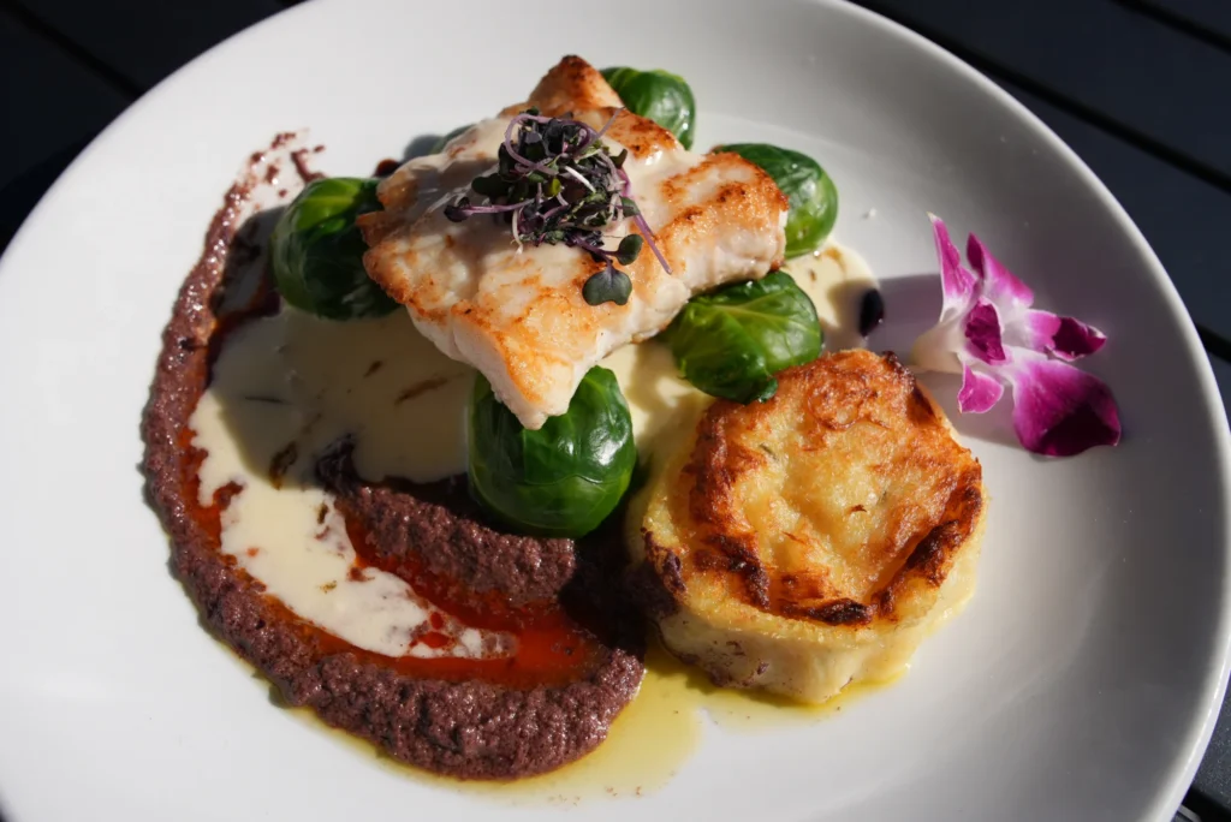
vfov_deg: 43.7
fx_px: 1026
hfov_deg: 61.9
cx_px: 616
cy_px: 411
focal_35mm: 30
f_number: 6.3
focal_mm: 30
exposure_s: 1/500
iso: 80
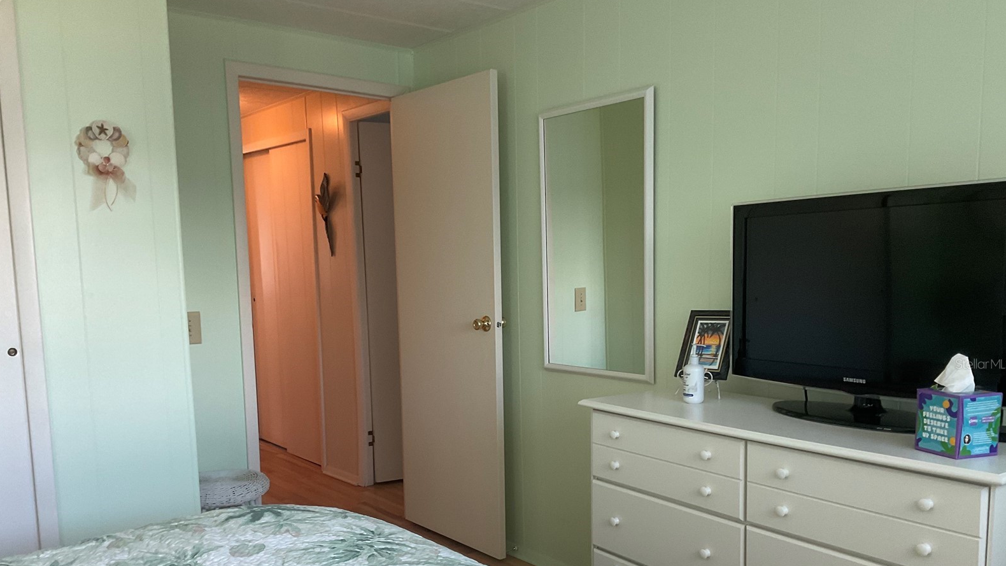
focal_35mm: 32
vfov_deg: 36.4
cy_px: 364
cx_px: 506
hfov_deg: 61.0
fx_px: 854
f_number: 1.8
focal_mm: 3
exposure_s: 1/60
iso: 80
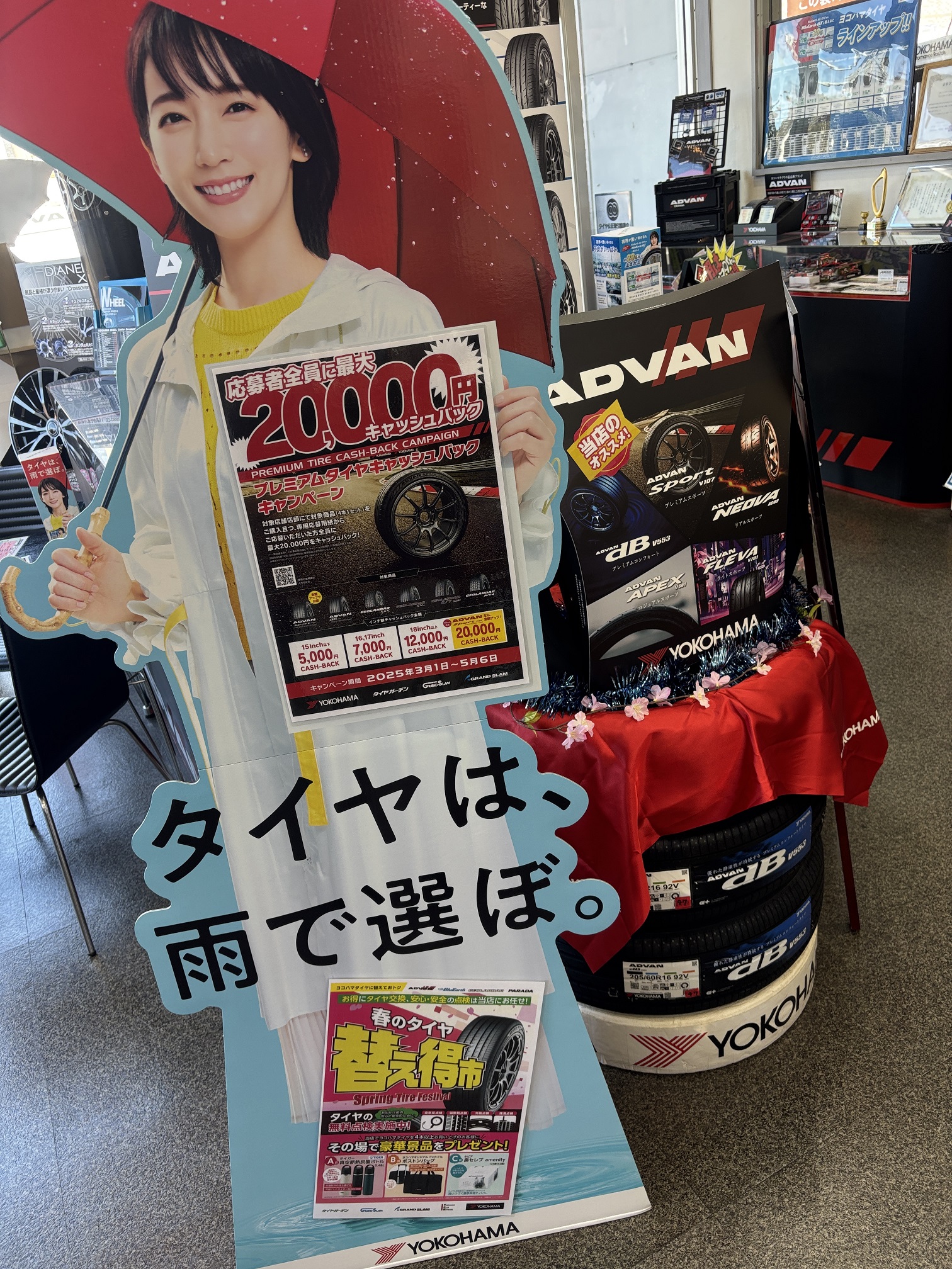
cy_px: 634
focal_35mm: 26
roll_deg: +8.3
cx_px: 476
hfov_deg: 53.1
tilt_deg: -25.8
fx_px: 953
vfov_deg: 67.3
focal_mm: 5.96
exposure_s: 1/100
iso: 50
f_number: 1.6
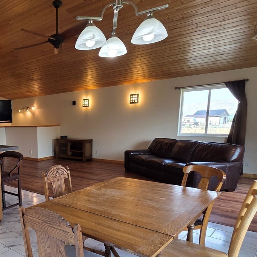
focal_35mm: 27
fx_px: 227
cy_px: 164
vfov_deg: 58.2
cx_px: 20
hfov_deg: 51.3
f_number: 2.2
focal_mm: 2.2
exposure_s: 1/120
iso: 80
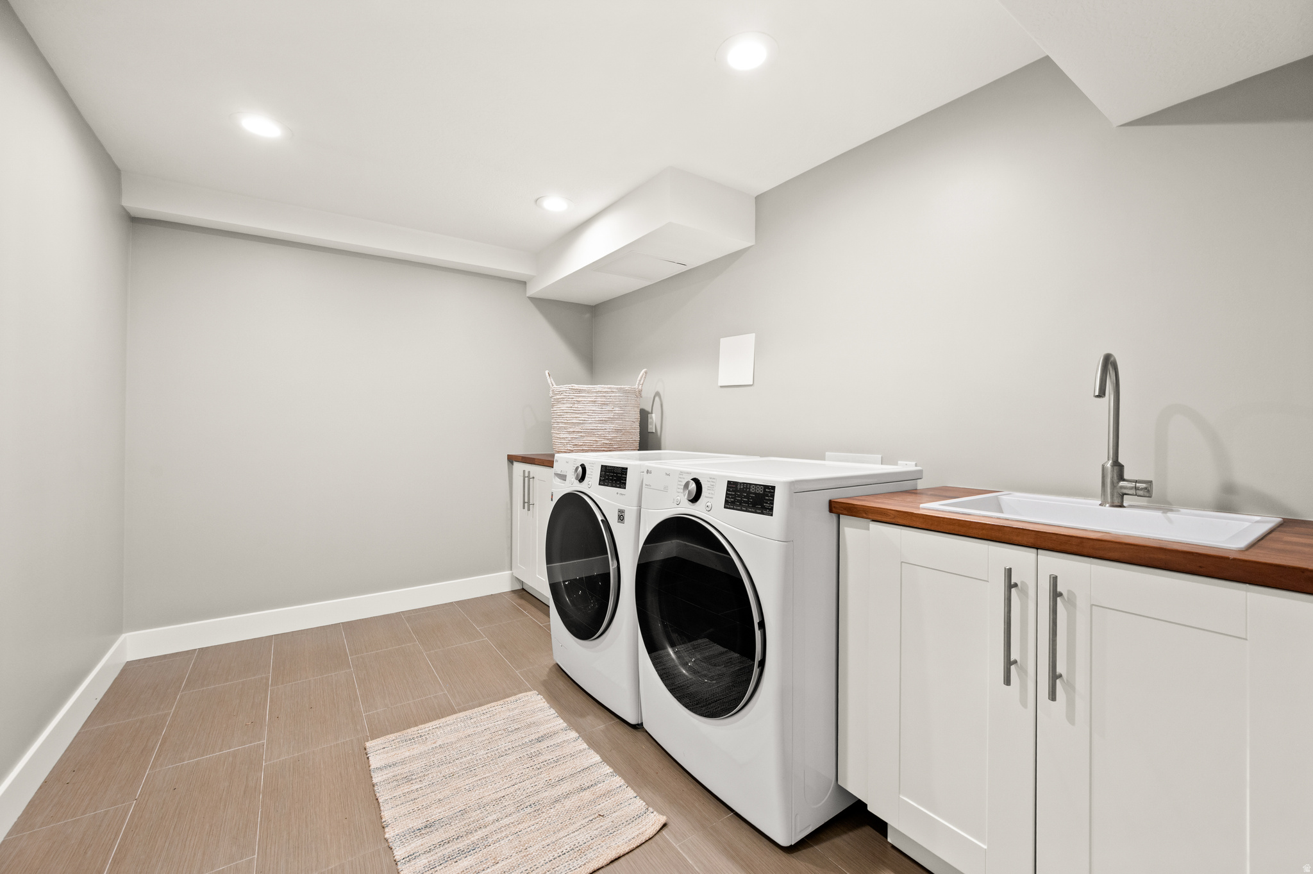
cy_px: 437
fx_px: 510
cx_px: 656
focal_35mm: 14
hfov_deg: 104.3
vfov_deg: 81.1
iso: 500
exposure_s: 1/8
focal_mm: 14
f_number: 7.1
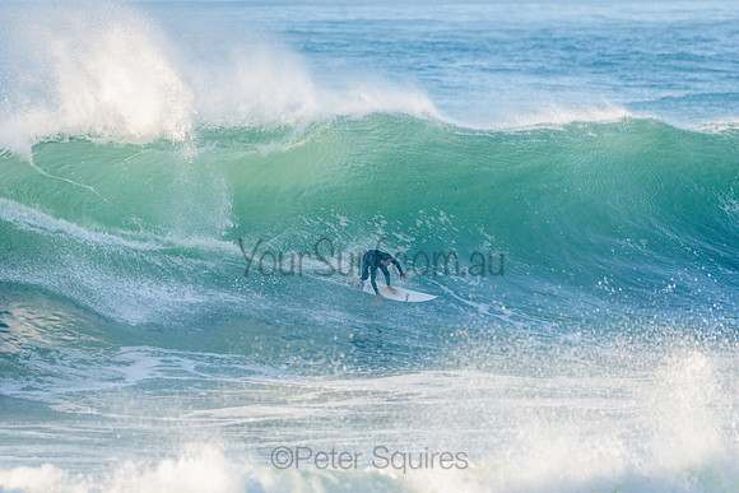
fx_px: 10266
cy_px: 246
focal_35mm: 500
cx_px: 370
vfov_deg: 2.8
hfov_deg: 4.1
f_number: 5.6
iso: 360
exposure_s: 1/1600
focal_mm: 500
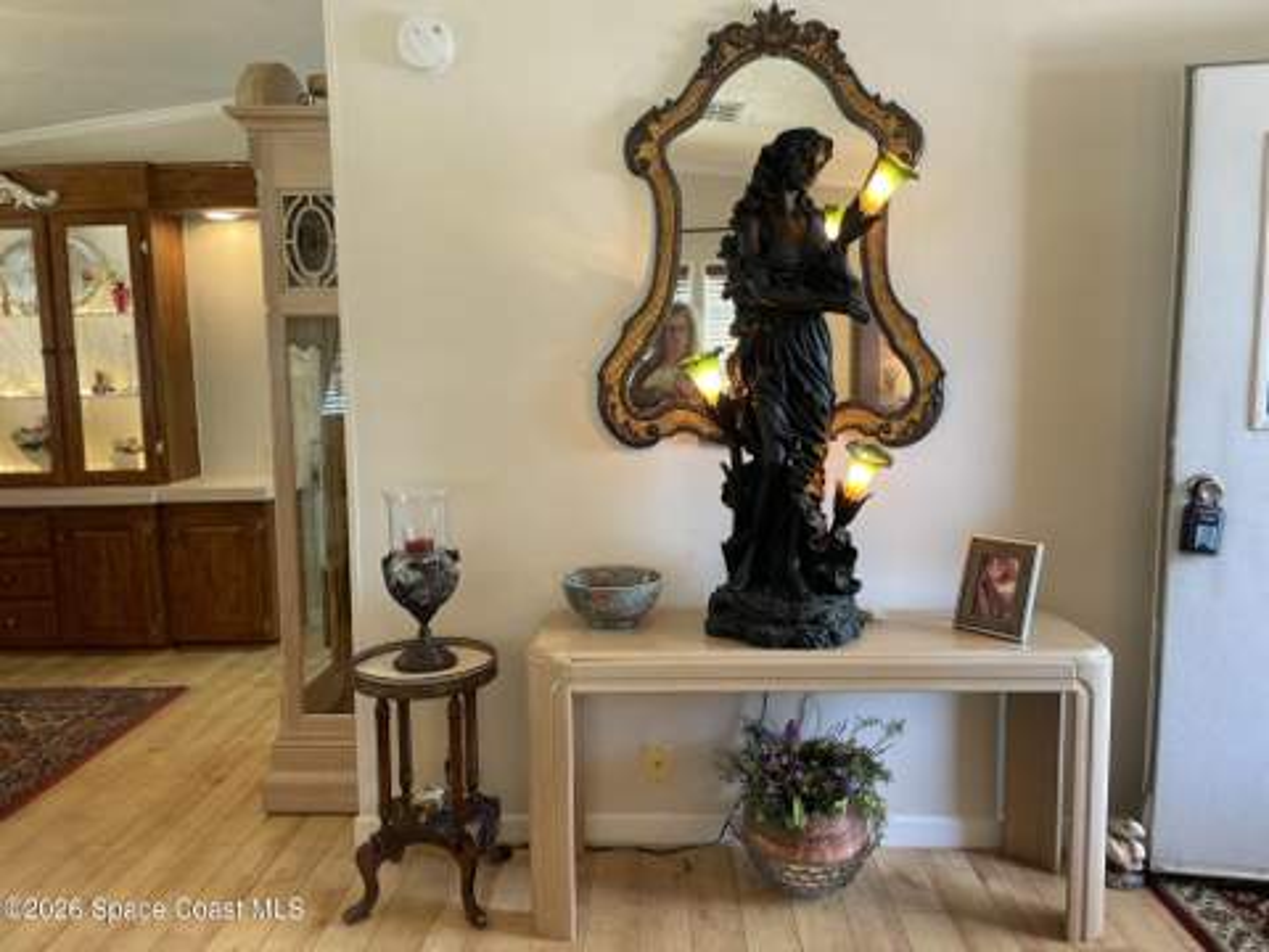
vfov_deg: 53.1
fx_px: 953
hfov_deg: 67.3
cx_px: 634
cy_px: 476
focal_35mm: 26
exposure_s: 1/60
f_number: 1.6
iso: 80
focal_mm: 4.2
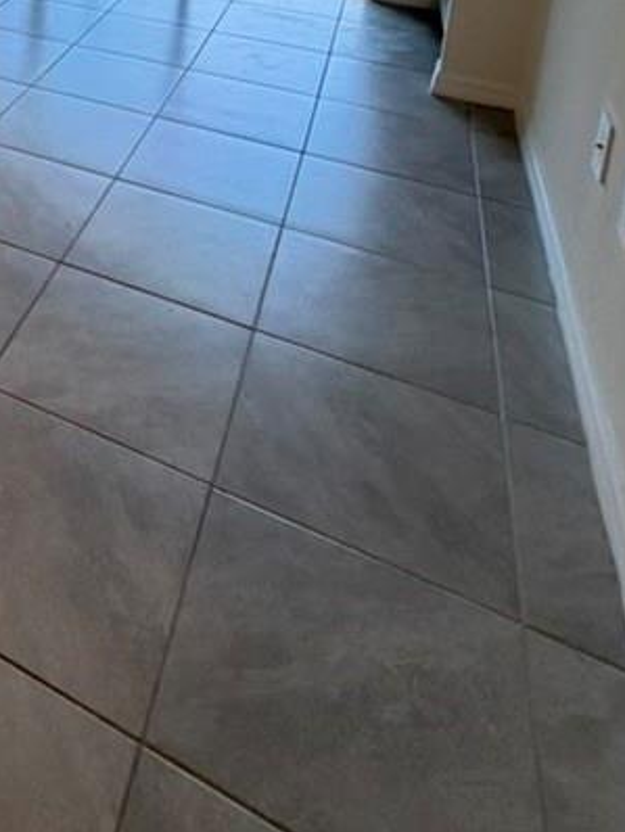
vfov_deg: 40.4
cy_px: -105
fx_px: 866
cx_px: -105
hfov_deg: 33.2
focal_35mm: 36
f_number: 2.2
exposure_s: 1/120
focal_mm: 2.22
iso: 200
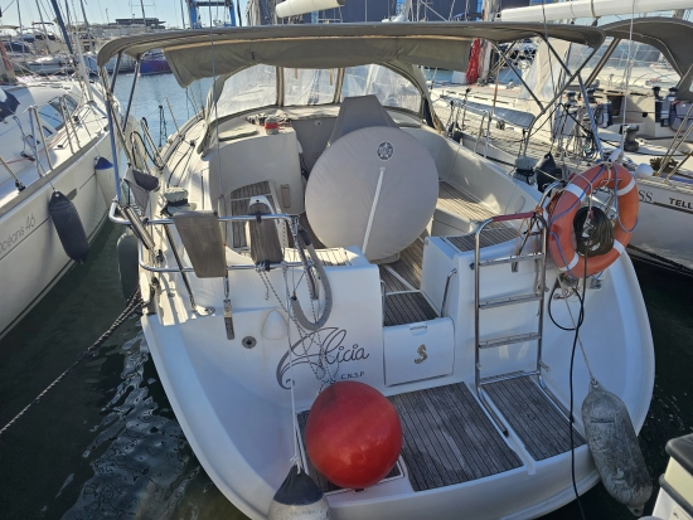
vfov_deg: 58.9
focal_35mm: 23
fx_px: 461
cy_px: 260
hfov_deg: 73.9
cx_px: 346
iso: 10
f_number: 1.7
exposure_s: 1/541
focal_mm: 6.3
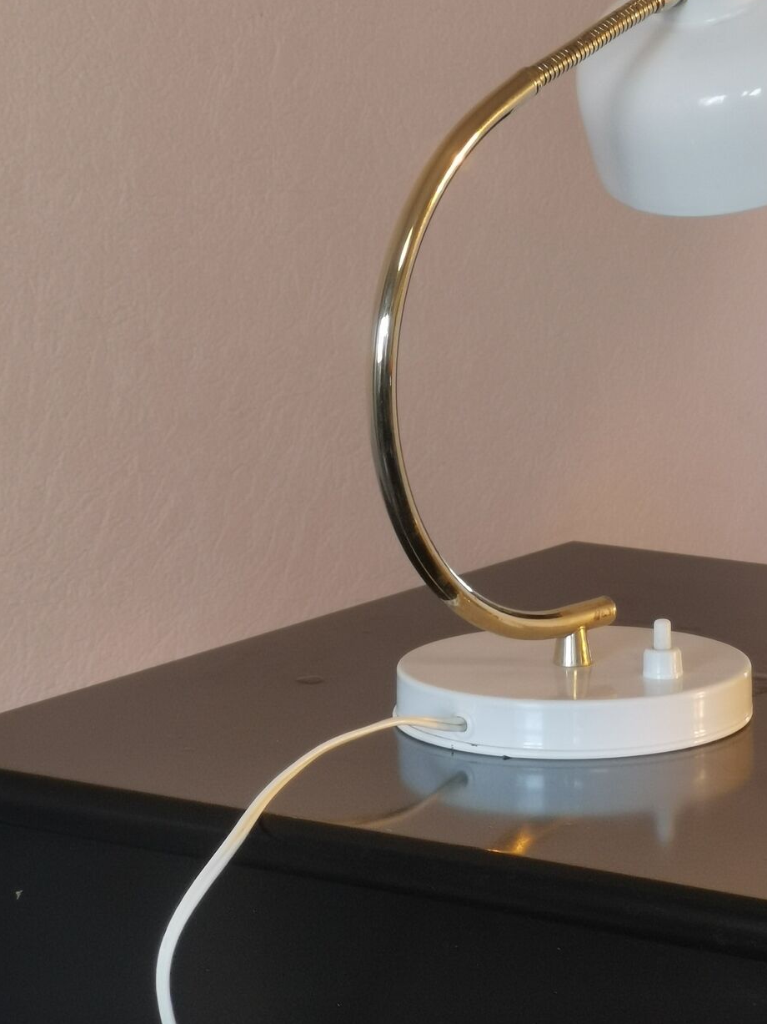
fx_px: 3900
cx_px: 502
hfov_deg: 11.2
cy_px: 293
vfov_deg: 14.9
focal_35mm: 132
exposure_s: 1/50
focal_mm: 7.48
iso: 160
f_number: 2.4
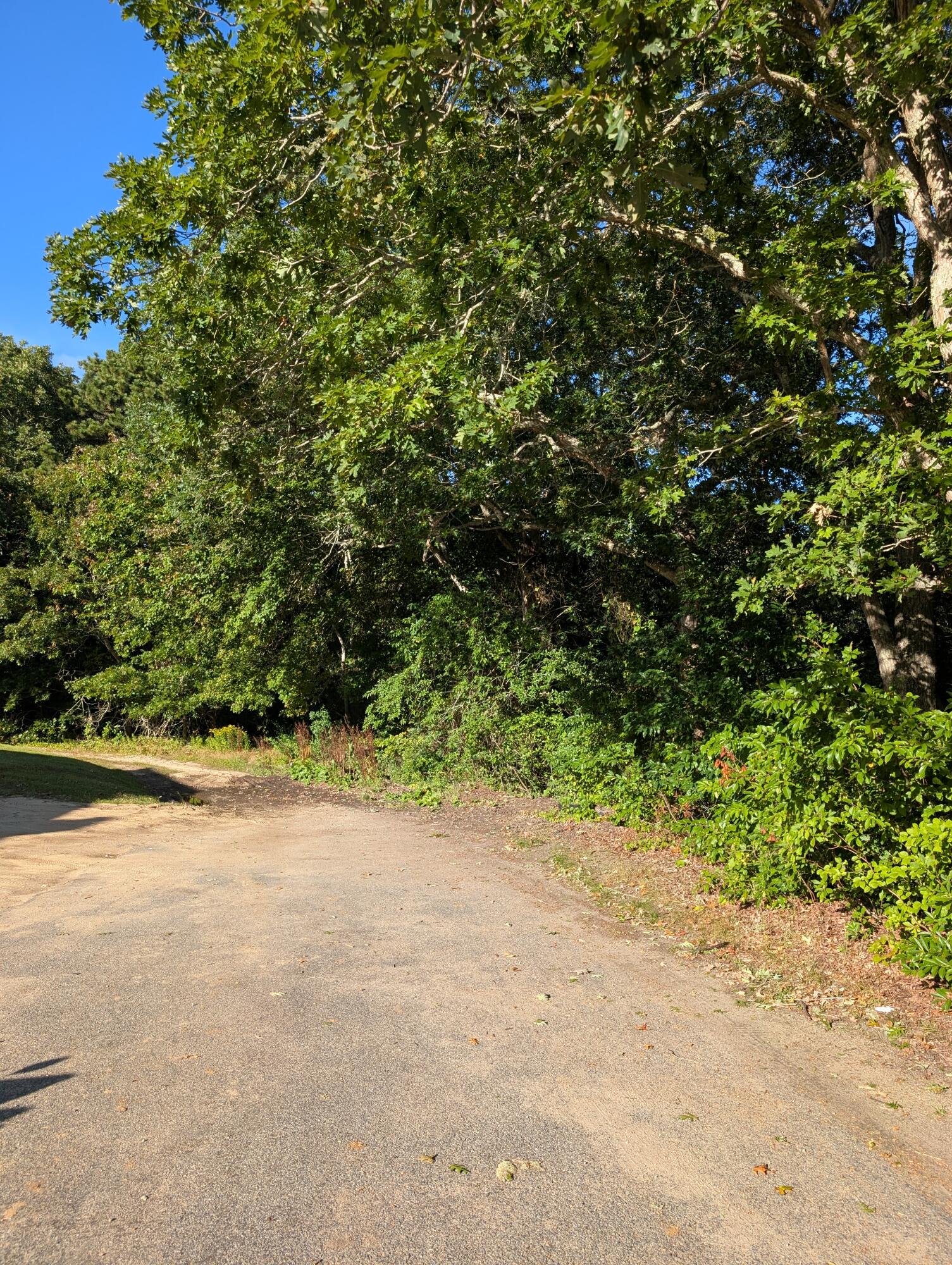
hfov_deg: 56.9
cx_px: 476
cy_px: 632
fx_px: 878
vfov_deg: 71.5
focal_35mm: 24
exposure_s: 1/422
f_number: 1.68
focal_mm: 6.9
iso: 20
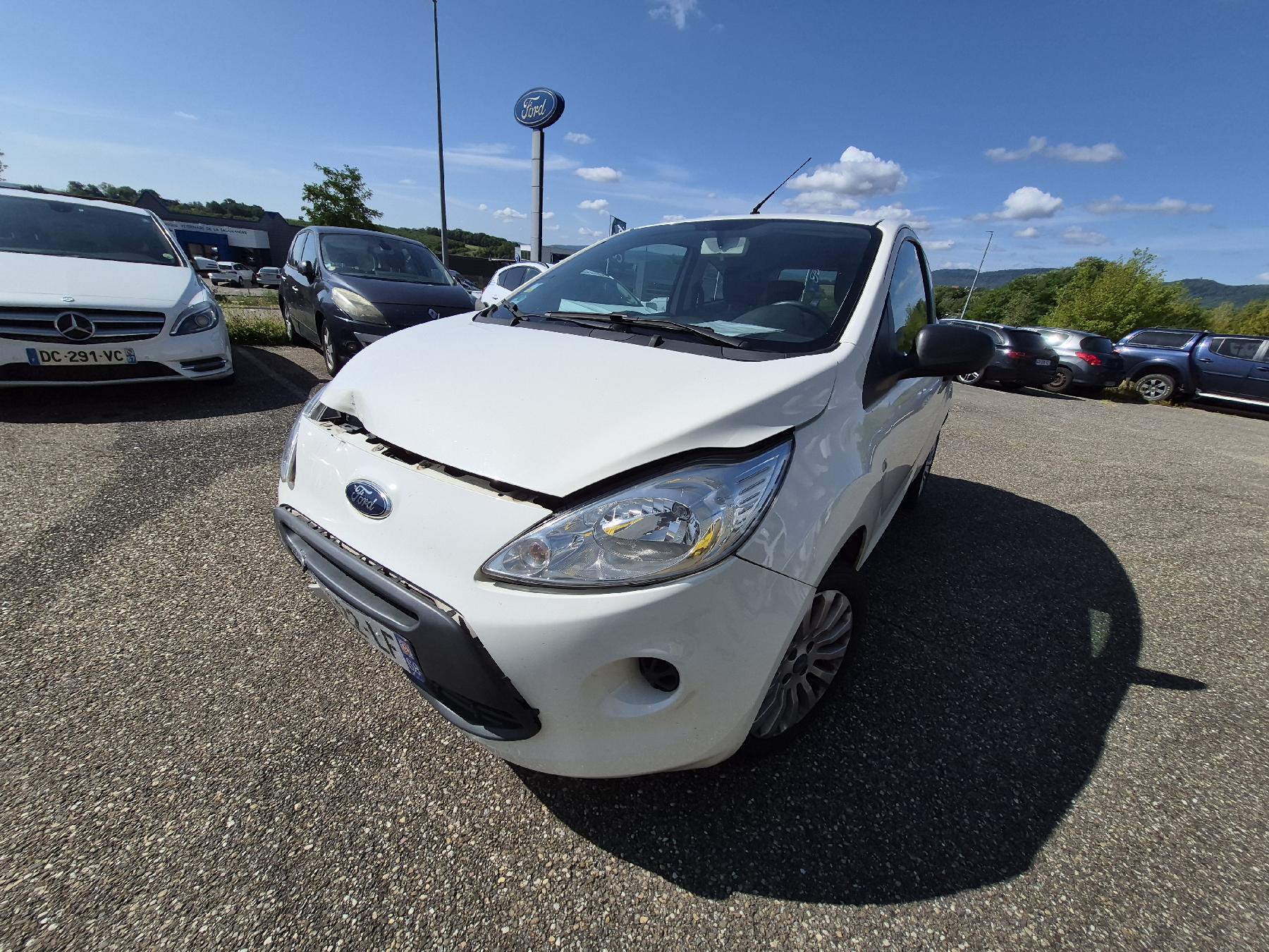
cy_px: 476
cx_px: 634
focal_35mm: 13
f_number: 2.2
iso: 40
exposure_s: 1/5000
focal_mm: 1.74
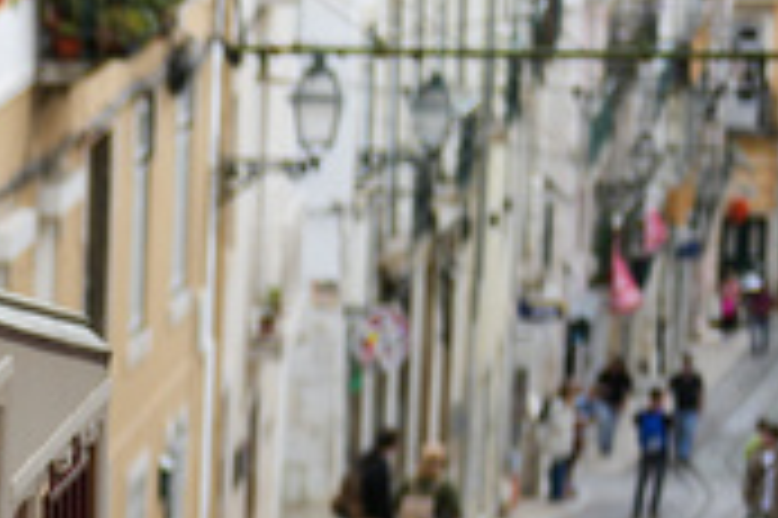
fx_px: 6391
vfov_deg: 4.6
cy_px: 626
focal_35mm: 296
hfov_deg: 6.5
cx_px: -1282
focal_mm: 50
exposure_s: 1/1600
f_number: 1.4
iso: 160
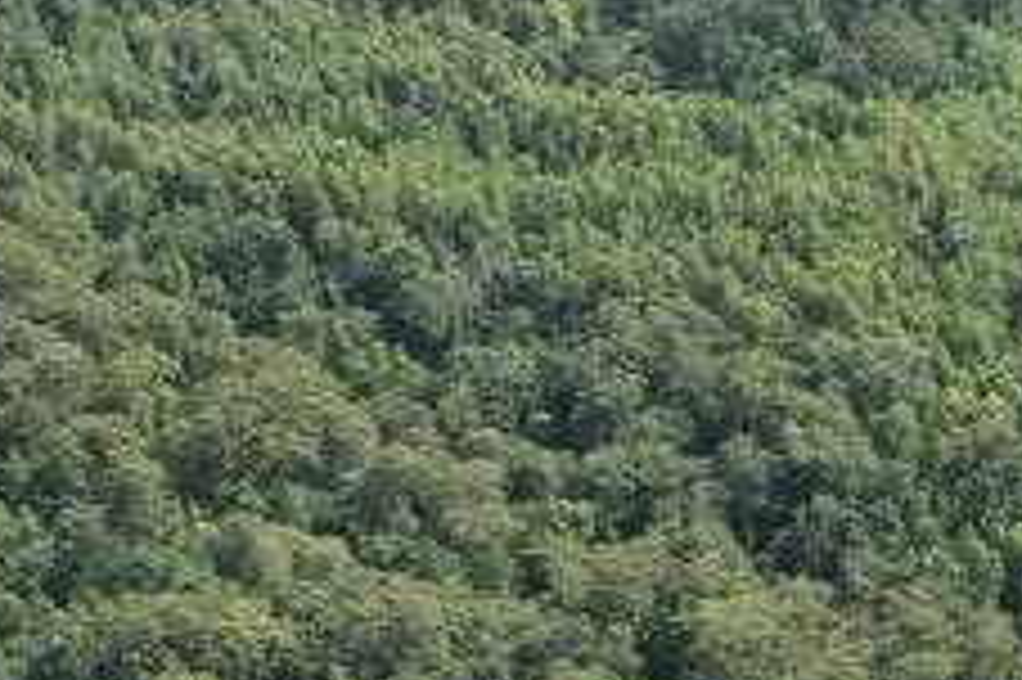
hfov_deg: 16.5
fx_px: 3518
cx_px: 581
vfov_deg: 10.9
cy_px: 795
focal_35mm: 124
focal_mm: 8.4
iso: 130
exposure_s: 1/1250
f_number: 2.8
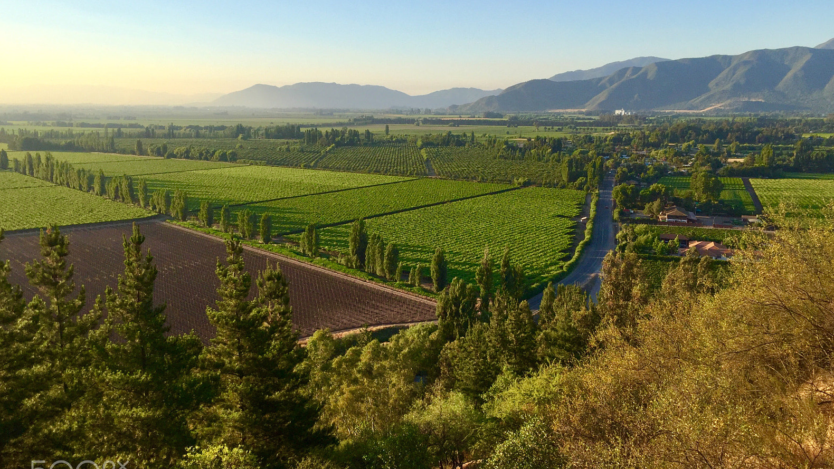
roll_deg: -1.6
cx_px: 420
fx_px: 708
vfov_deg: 36.7
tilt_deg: -10.4
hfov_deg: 61.0
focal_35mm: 32
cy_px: 225
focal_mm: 4.15
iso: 32
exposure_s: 1/1041
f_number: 2.2
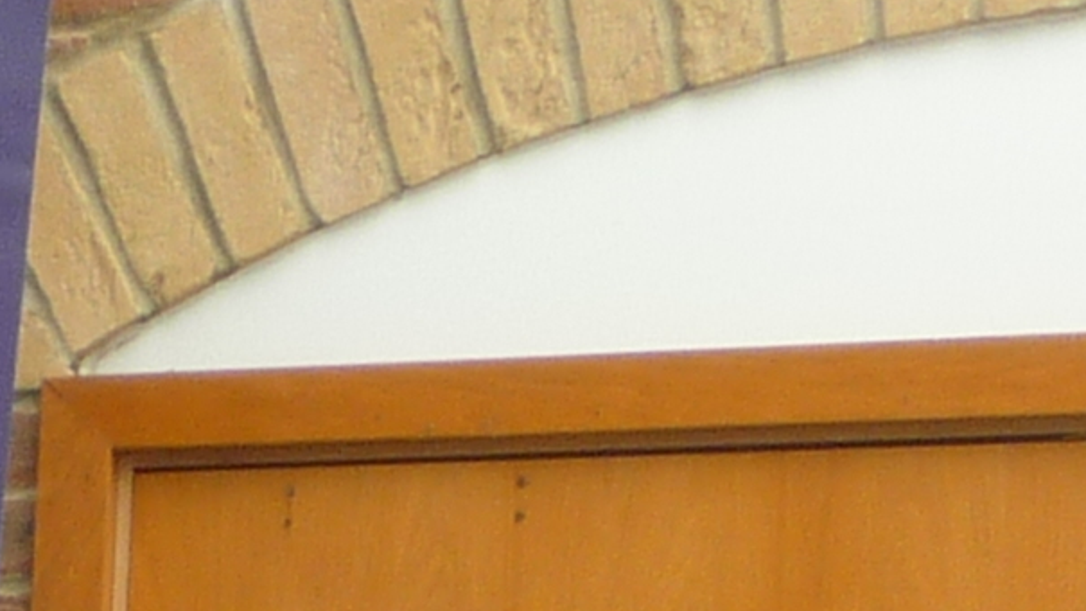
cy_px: 2095
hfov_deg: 10.2
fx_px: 5672
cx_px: -959
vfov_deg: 5.6
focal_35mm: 197
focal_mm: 5.2
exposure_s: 1/40
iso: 100
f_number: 3.3
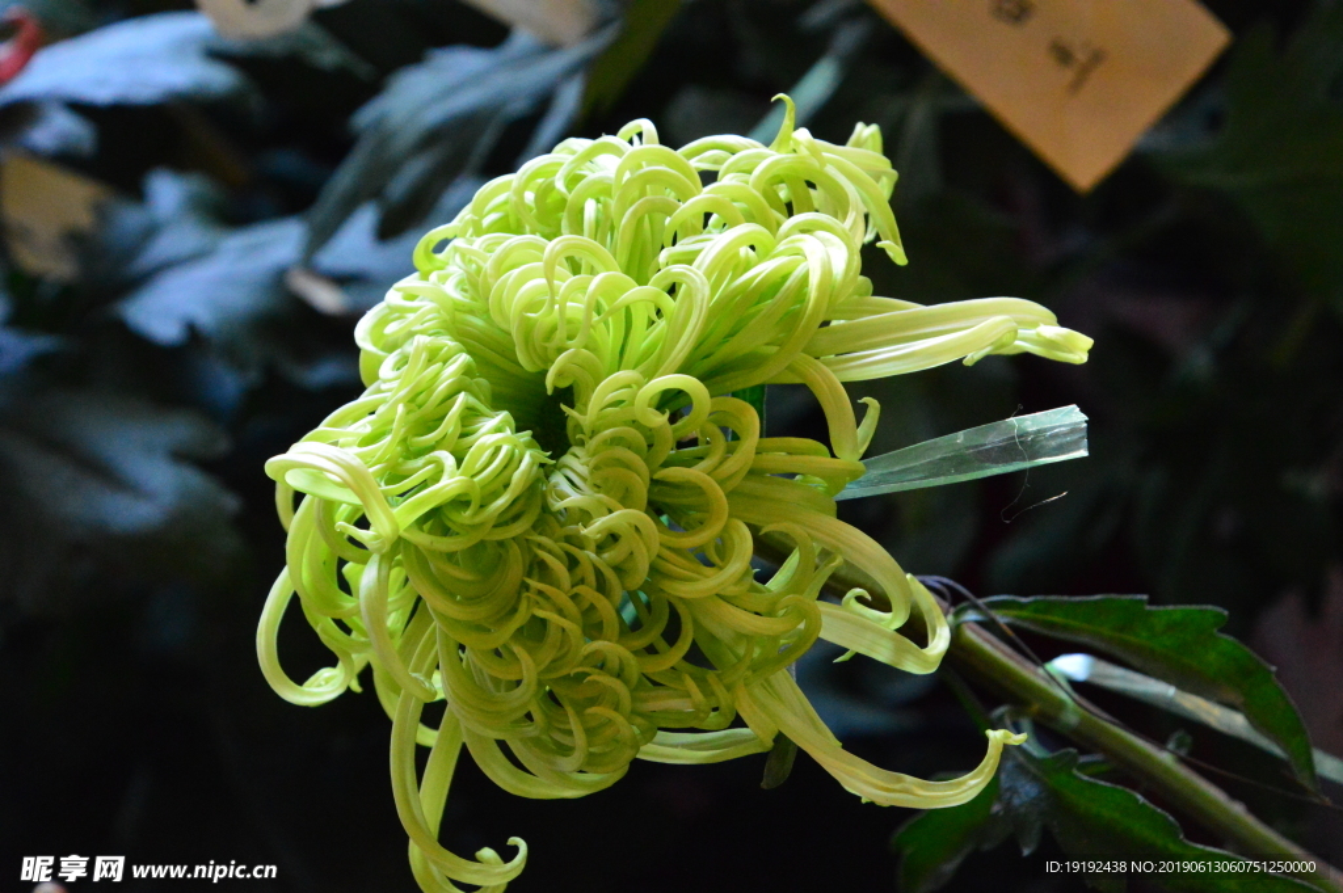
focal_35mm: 120
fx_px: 4473
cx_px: 672
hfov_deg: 17.1
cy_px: 446
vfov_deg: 11.4
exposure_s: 1/250
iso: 4500
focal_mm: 80
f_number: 10
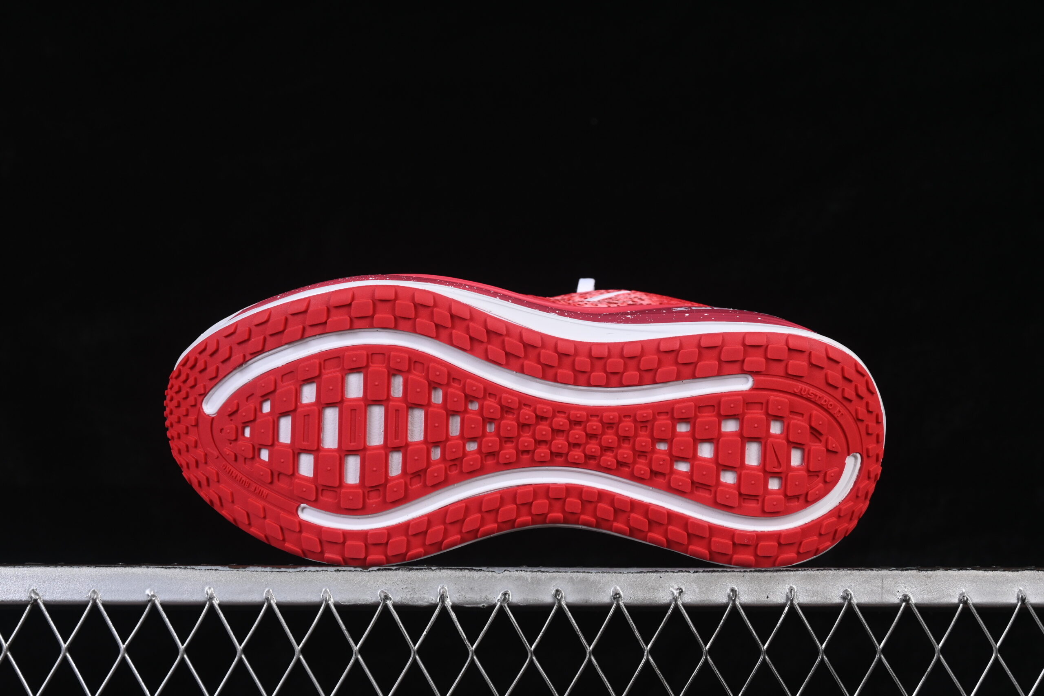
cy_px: 348
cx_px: 522
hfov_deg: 27.0
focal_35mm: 75
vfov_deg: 18.2
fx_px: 2175
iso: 160
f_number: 8
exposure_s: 1/80
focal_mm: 50
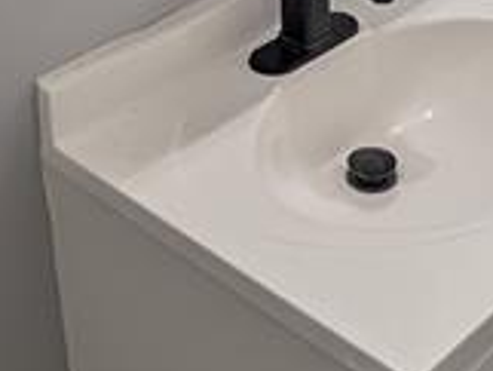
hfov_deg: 25.6
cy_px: -196
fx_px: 1083
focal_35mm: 76
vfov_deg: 17.4
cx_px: 303
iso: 45
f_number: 1.7
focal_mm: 2.02
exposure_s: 1/169
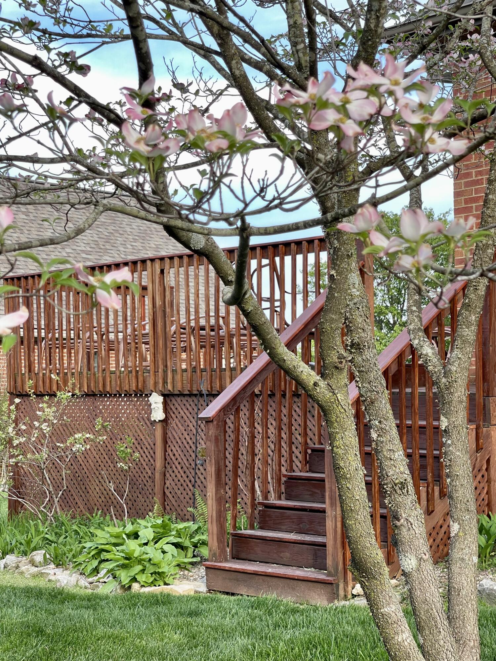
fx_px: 1223
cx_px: 248
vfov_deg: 30.3
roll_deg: +1.1
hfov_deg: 22.9
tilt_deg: +3.3
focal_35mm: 64
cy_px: 330
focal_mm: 7.5
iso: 25
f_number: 2.2
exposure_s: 1/99
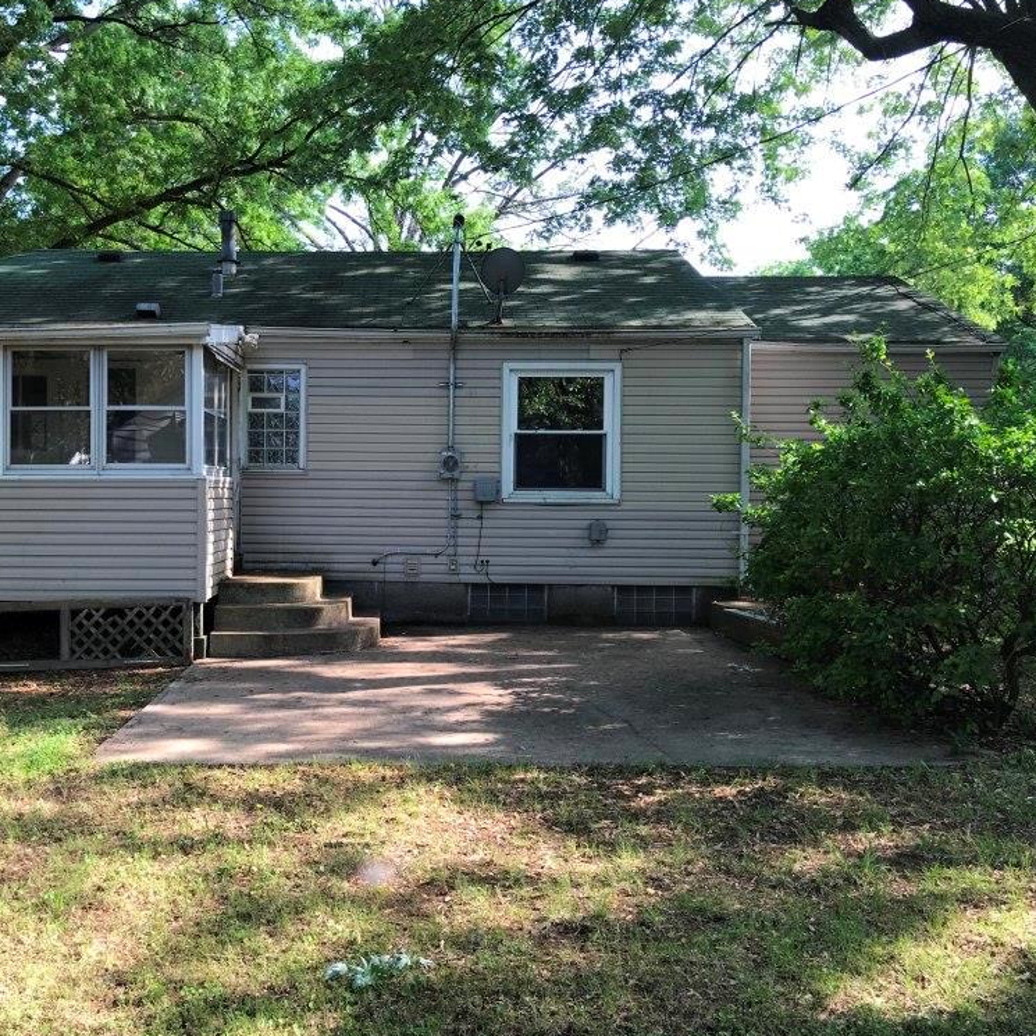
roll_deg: -0.6
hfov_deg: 47.8
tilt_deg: -2.7
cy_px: 515
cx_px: 356
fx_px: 1151
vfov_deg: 48.5
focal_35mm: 34
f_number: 1.8
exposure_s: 1/184
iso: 20
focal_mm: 3.99
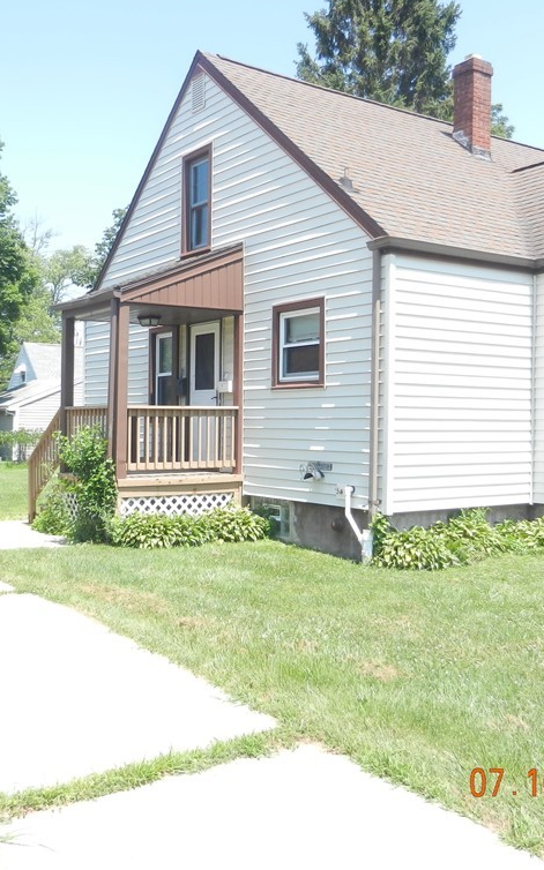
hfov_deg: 35.3
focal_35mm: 36
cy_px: 432
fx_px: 854
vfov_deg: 54.0
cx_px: 241
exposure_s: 1/500
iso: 160
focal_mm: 4.5
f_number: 3.5
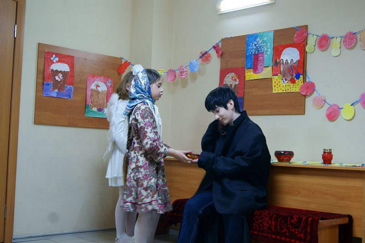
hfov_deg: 37.9
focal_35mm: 52
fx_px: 532
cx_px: 182
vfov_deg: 25.7
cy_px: 122
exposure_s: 1/15
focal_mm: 35
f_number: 4.5
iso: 400
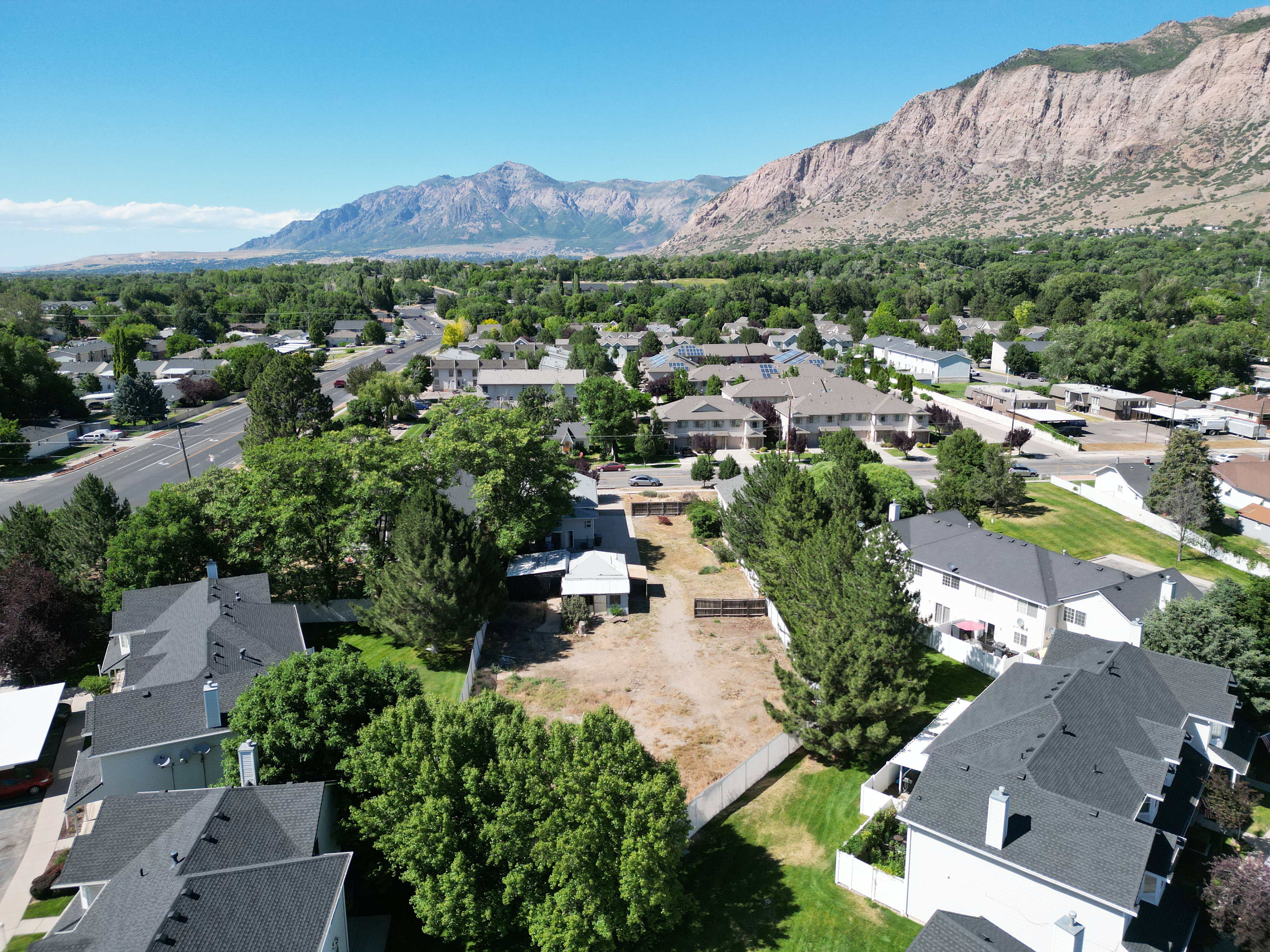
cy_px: 476
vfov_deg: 56.8
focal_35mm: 24
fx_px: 881
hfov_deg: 71.6
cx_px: 635
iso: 200
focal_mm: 6.72
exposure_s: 1/3000
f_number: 1.7
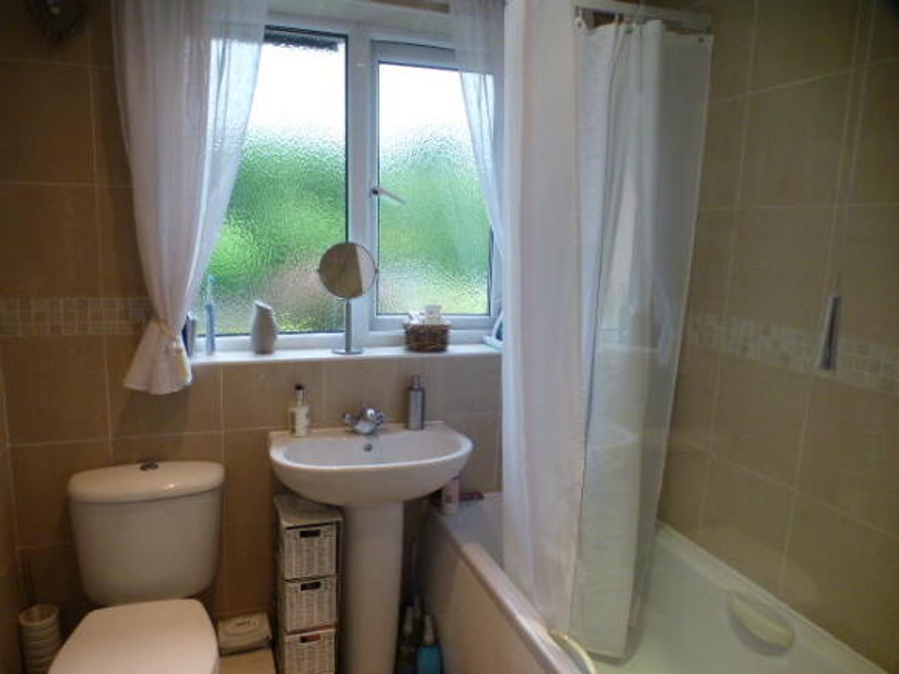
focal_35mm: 24
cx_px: 450
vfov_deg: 56.8
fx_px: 623
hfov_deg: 71.6
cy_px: 337
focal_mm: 4.3
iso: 320
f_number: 3.3
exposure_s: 1/60
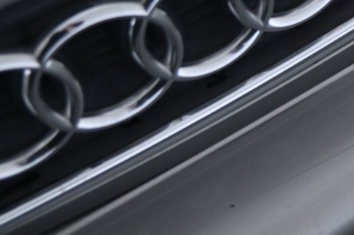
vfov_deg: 11.6
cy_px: 12
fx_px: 1150
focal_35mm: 117
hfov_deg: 16.0
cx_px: 538
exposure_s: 1/100
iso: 2000
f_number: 4
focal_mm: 34
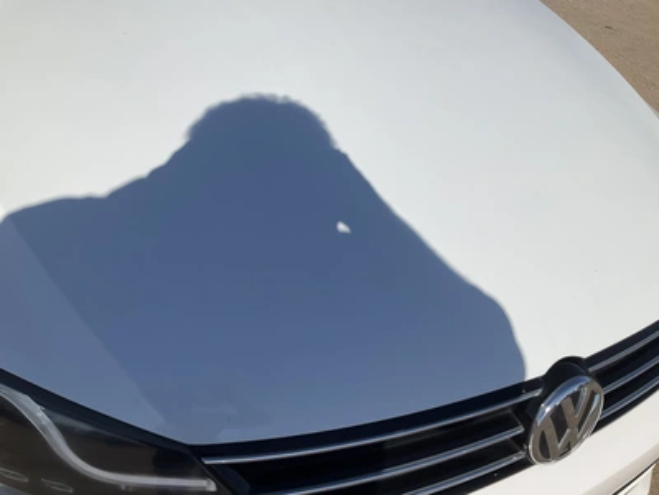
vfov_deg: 48.2
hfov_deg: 61.7
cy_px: 248
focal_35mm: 29
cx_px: 330
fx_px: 552
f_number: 1.8
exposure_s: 1/4785
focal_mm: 3
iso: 25
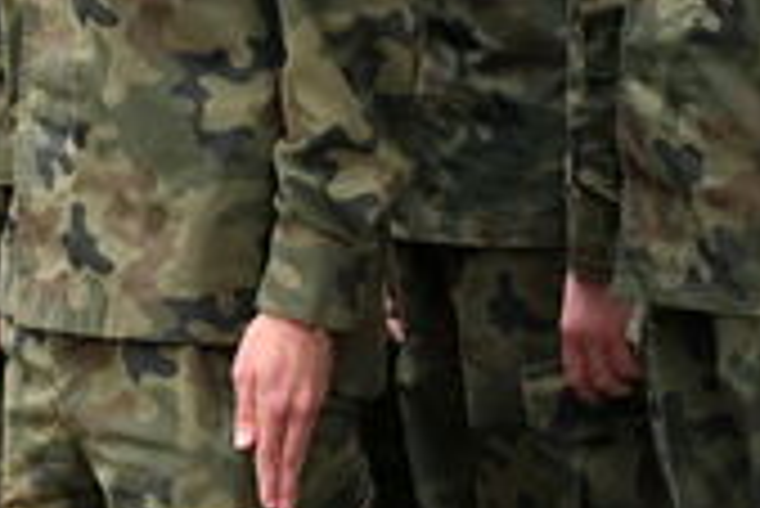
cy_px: 43
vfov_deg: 3.8
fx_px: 7606
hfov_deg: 5.7
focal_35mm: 360
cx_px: -274
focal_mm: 76
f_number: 4
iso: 360
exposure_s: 1/640
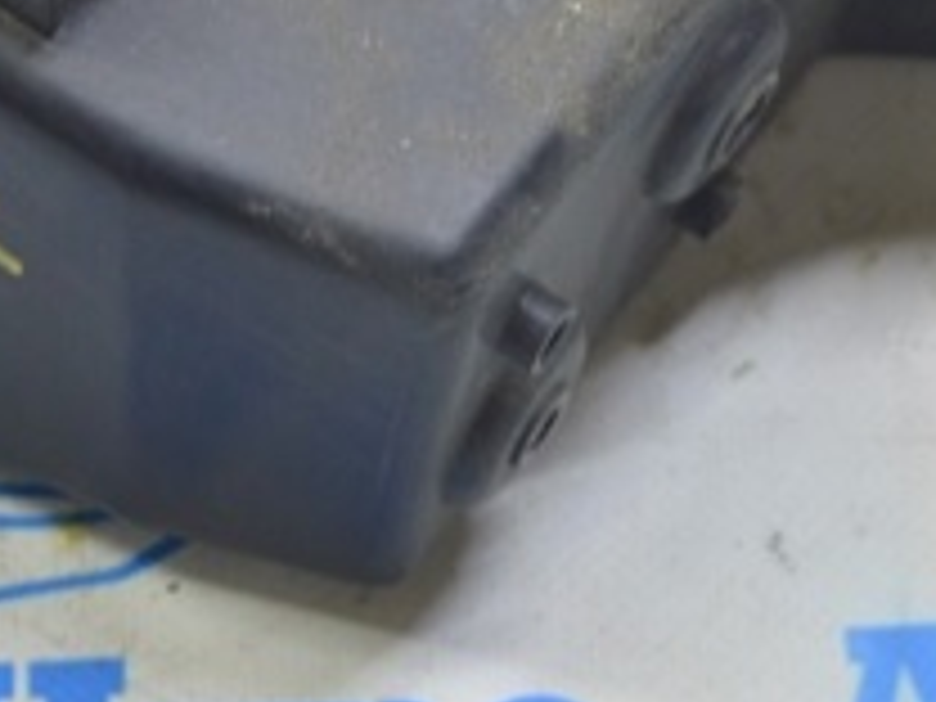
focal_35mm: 186
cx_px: 598
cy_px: -133
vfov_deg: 7.9
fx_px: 5029
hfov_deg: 10.6
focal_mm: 42
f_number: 5.6
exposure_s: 1/20
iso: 400
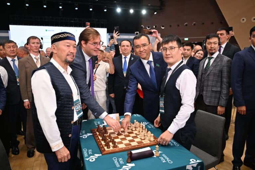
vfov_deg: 47.2
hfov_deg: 66.4
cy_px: 85
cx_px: 128
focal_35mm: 28
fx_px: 195
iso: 1600
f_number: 3.2
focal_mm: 27.5
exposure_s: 1/200
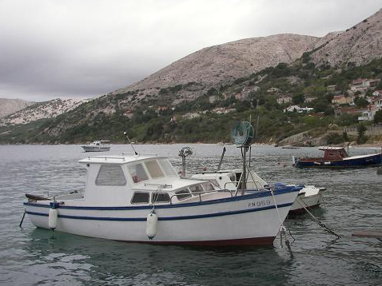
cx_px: 235
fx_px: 496
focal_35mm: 45
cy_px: 132
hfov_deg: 41.8
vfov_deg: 32.1
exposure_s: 1/250
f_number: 2.8
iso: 50
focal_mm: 6
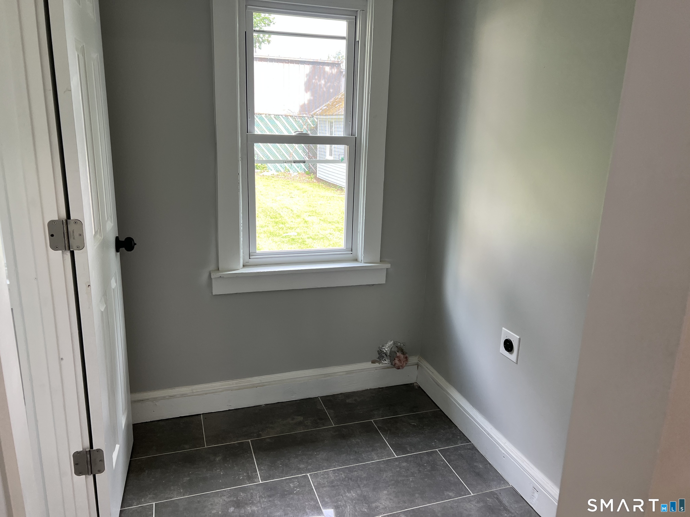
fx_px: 518
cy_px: 258
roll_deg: +1.1
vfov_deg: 53.1
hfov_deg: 67.3
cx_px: 345
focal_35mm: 26
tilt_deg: -11.5
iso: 100
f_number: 1.5
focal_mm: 5.7
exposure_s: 1/120
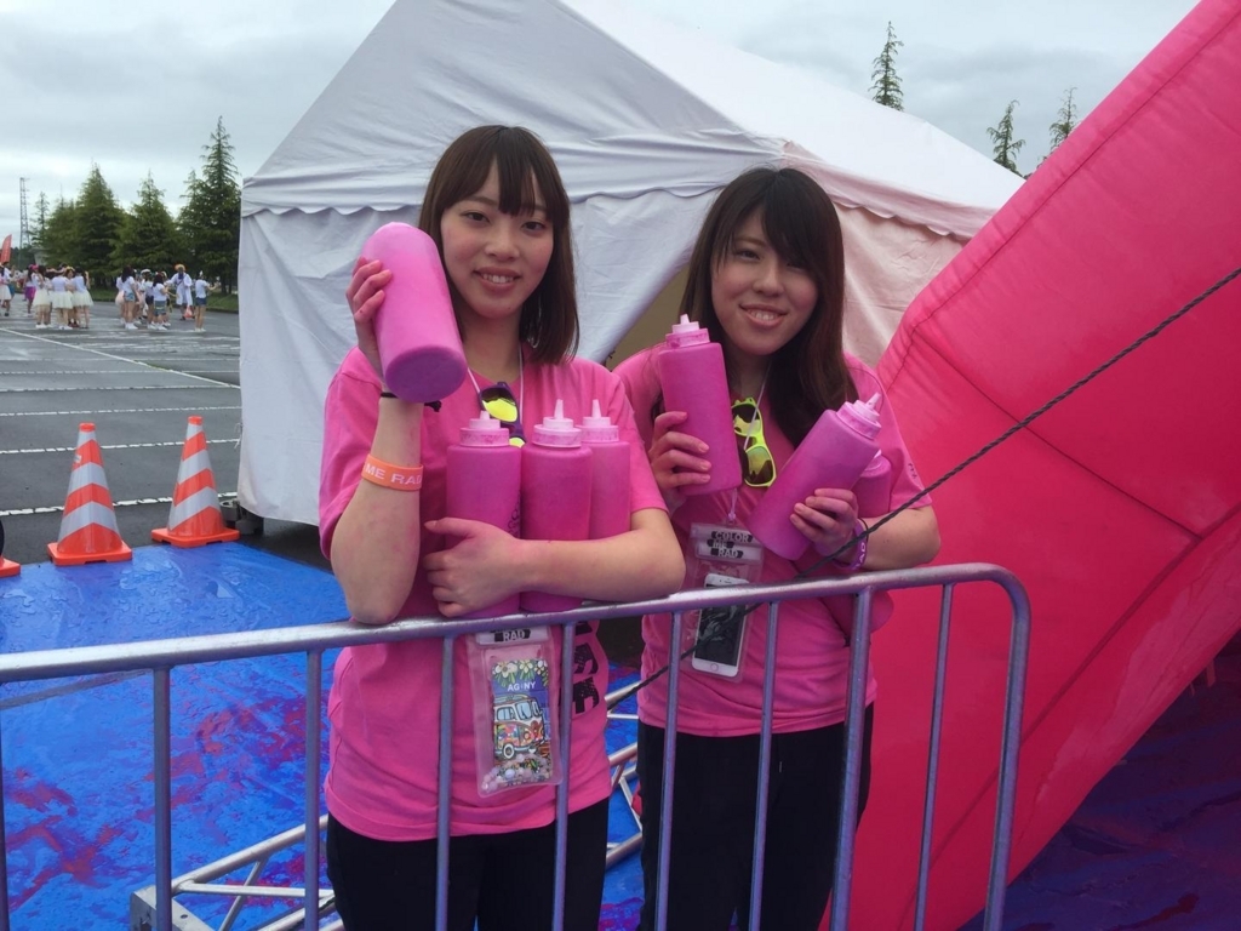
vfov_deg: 48.2
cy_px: 466
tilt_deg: -7.1
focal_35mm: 29
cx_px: 620
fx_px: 1040
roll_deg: -2.5
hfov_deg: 61.7
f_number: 2.2
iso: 32
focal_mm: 4.15
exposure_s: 1/842
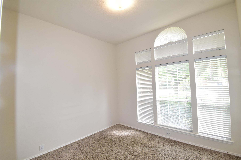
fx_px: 100
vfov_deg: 77.3
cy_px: 80
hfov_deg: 100.4
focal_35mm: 15
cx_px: 120
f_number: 8
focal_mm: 10
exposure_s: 1/60
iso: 1250
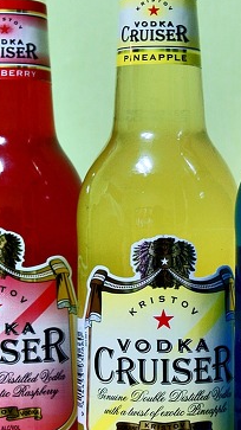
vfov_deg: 18.8
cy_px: 214
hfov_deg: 10.6
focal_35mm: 114
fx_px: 1296
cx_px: 162
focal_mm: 28
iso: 400
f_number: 5
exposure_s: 1/20
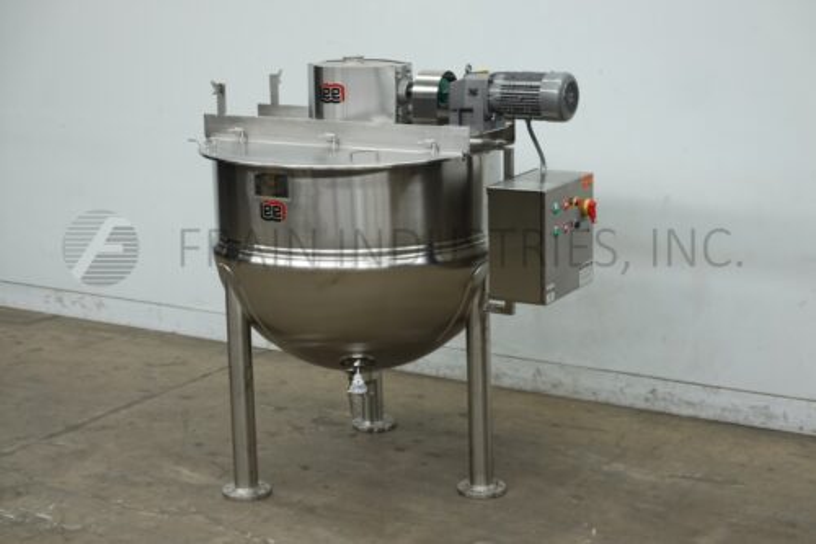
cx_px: 408
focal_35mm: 68
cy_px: 272
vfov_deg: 20.0
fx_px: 1541
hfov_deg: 29.7
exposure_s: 1/80
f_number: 4
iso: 320
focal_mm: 24.84
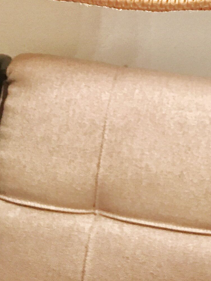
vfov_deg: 14.2
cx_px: 115
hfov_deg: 12.8
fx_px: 943
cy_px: -279
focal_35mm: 116
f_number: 2.2
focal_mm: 4.15
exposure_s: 1/17
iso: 50
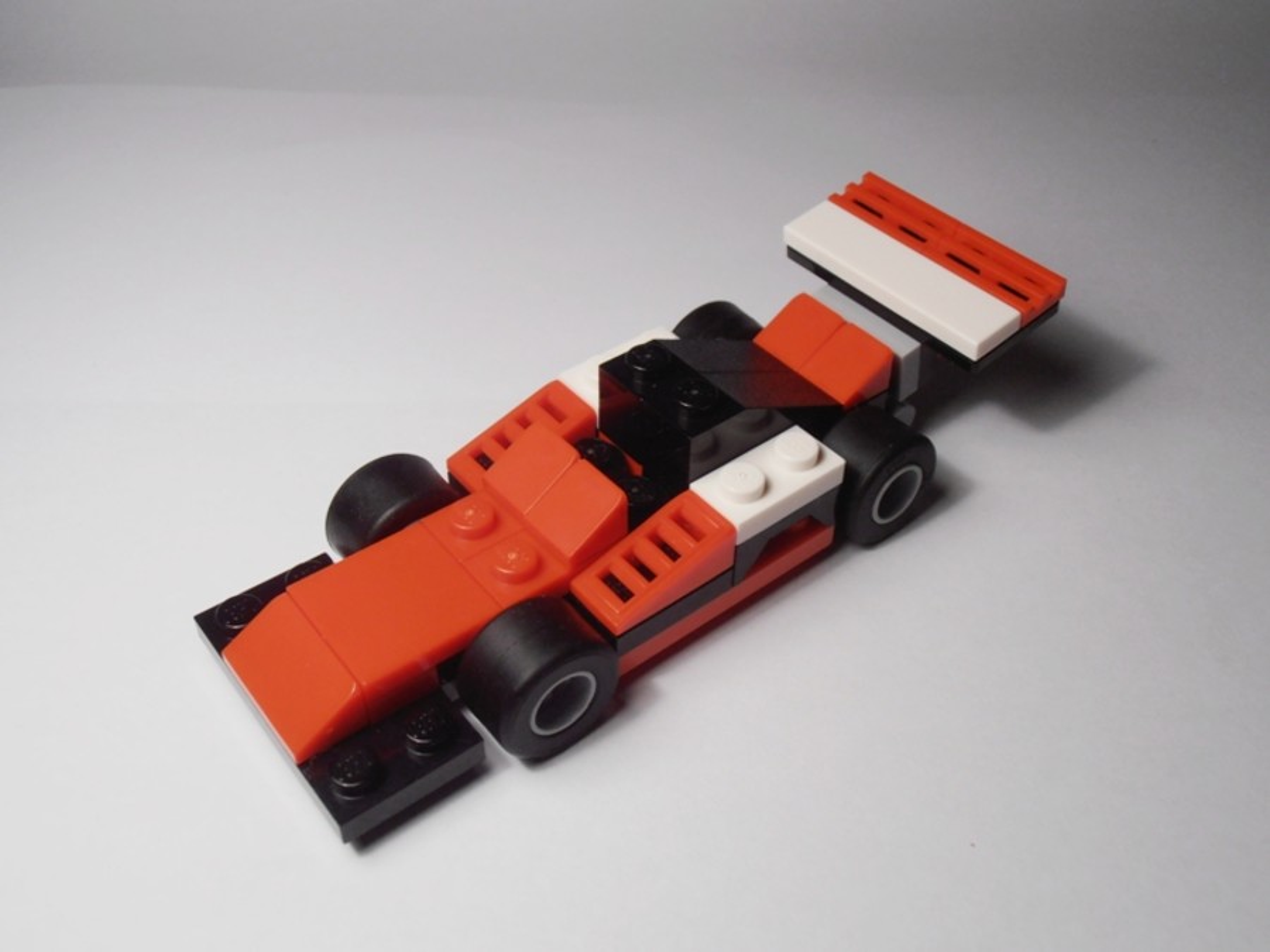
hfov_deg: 50.1
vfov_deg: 38.7
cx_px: 635
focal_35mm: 37
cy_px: 476
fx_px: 1357
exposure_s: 1/100
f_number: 3.9
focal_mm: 6.61
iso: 80
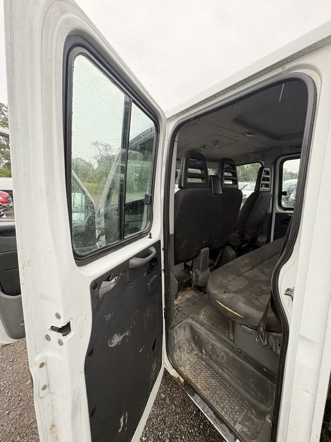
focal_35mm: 14
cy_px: 221
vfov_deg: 102.1
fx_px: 178
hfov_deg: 85.7
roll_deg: -3.6
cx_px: 166
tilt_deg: -6.3
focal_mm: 2.22
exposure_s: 1/99
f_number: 2.2
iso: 200
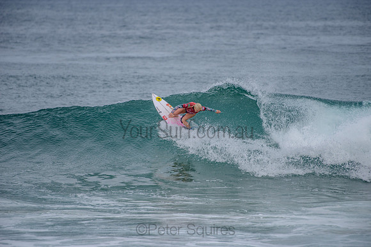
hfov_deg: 4.1
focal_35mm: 500
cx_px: 186
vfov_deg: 2.8
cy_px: 124
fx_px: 5154
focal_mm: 500
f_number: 5.6
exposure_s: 1/2000
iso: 250
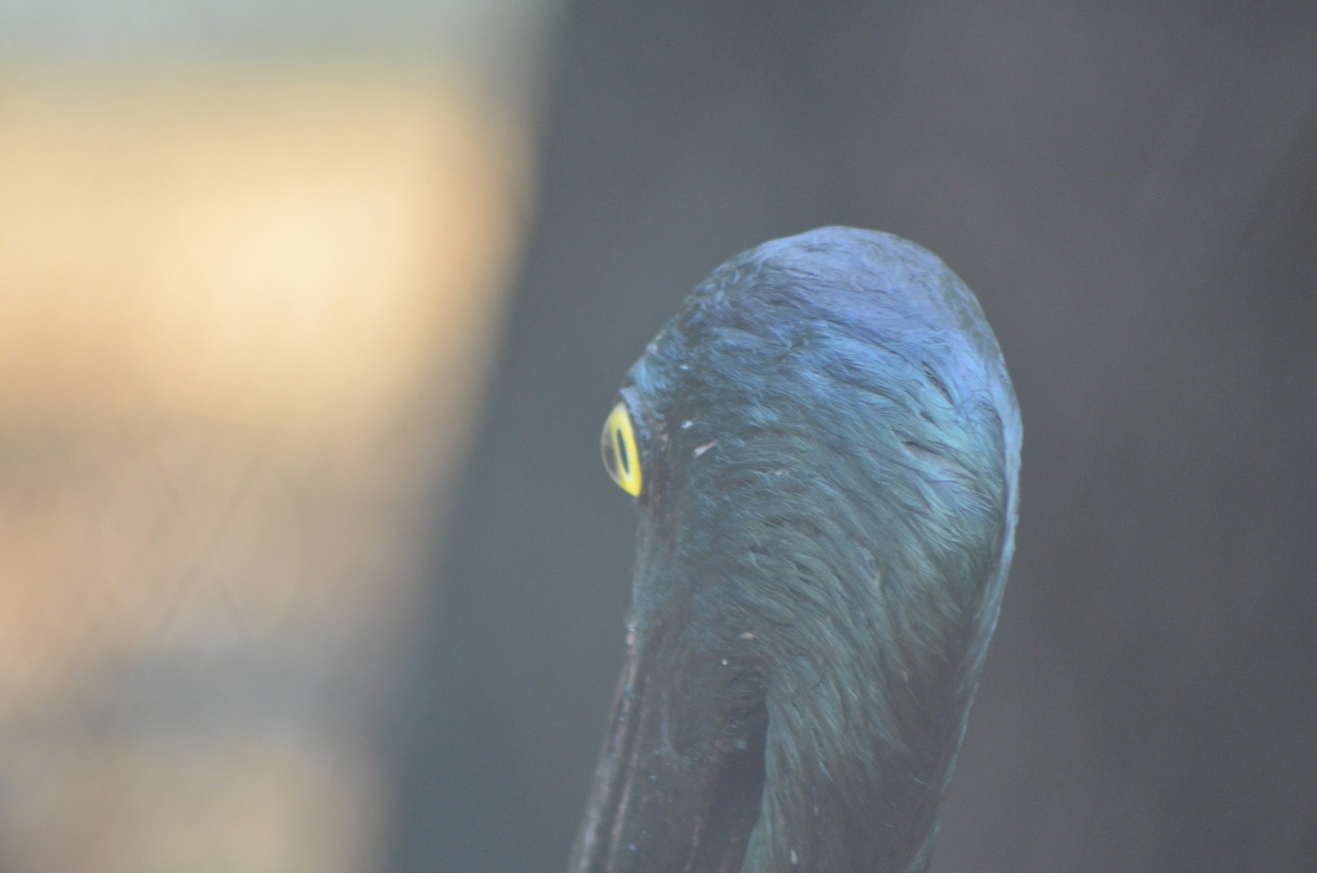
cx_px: 658
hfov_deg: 4.6
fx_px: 16430
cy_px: 436
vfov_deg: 3.0
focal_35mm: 450
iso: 1600
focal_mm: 300
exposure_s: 1/125
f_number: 5.6
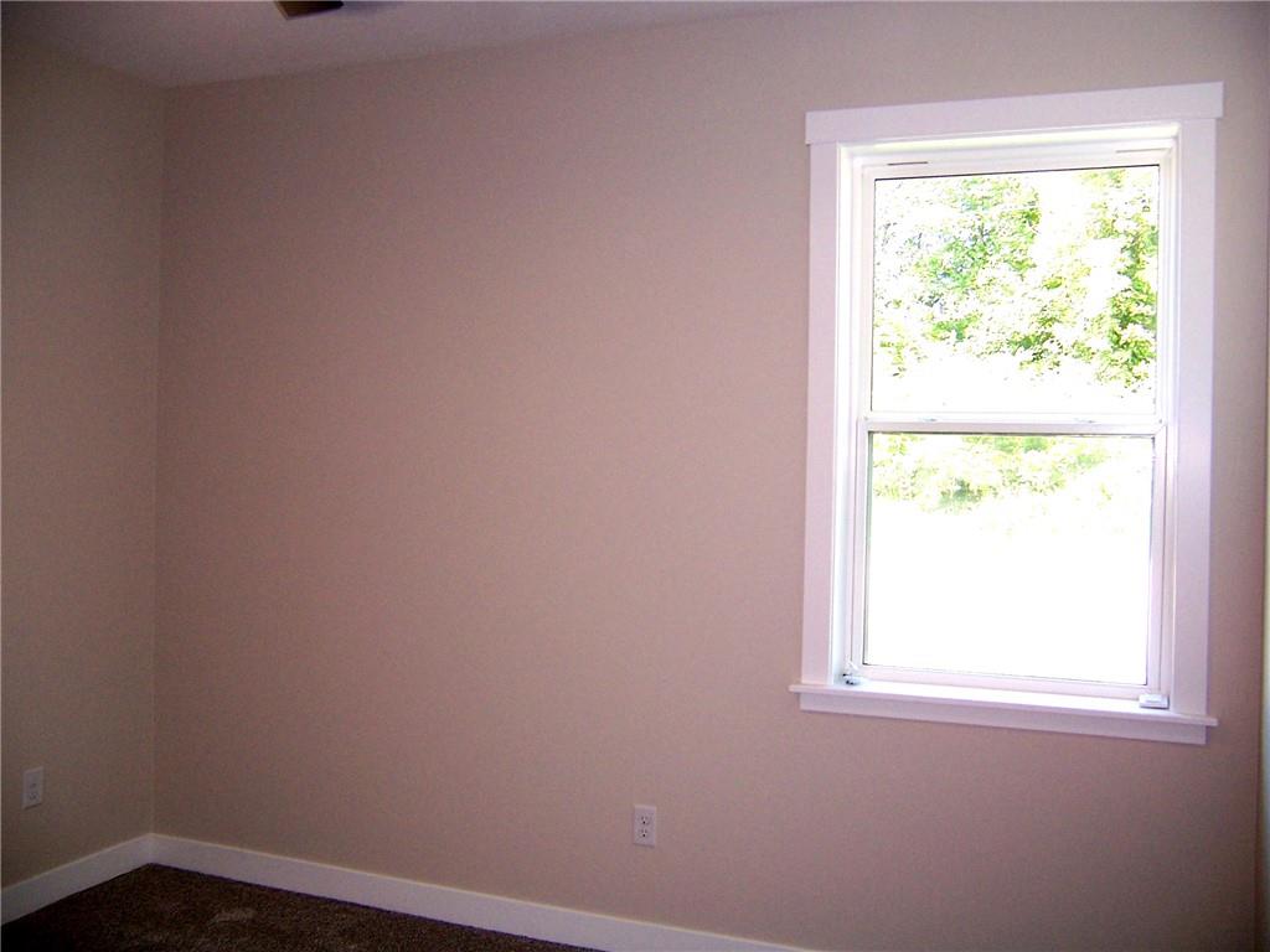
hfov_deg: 55.4
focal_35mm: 33
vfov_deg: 42.9
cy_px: 476
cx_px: 635
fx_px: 1211
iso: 140
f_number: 2.8
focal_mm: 5.5
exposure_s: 1/60
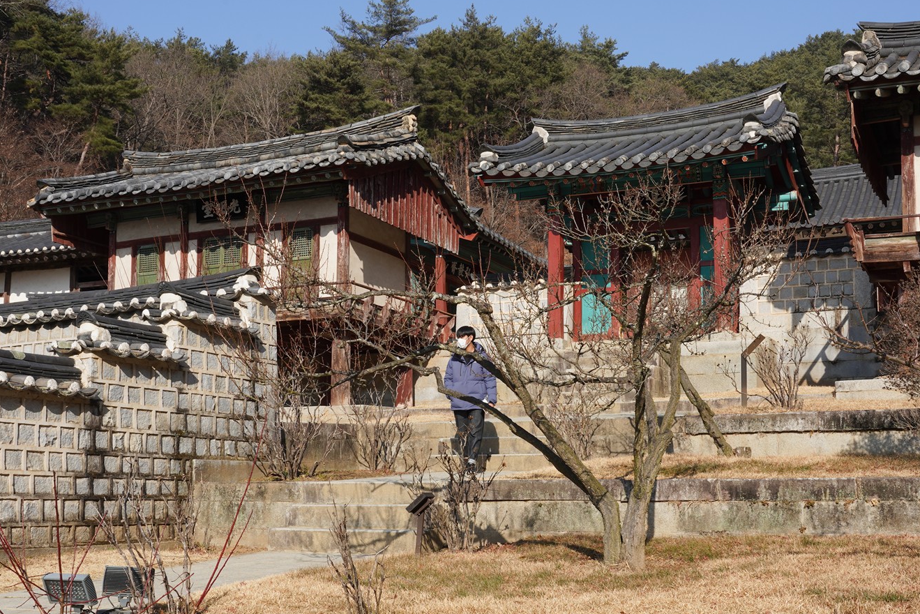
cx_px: 504
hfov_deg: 41.9
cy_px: 366
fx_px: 1201
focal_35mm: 47
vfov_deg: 28.6
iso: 160
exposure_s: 1/100
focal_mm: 31
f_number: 18
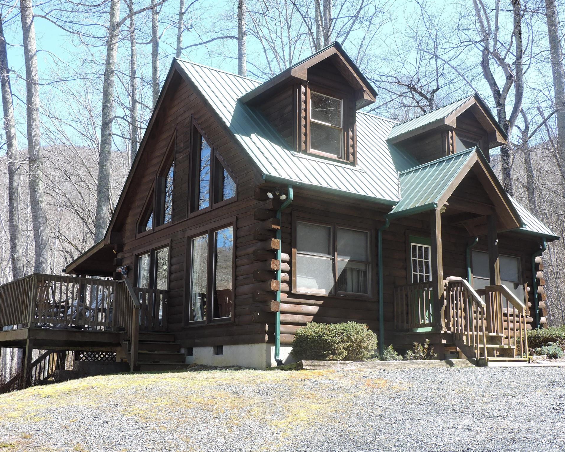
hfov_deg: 43.8
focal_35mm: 42
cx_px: 269
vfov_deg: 35.7
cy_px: 226
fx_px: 702
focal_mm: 7.1
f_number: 3.3
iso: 100
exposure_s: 1/200
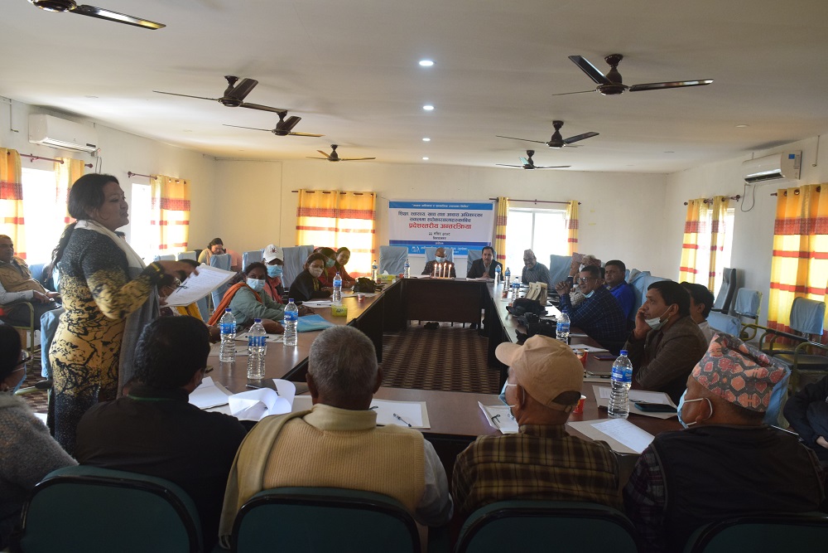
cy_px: 276
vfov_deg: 47.9
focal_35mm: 27
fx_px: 621
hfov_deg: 67.4
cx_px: 414
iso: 1600
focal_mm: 18
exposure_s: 1/60
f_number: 8
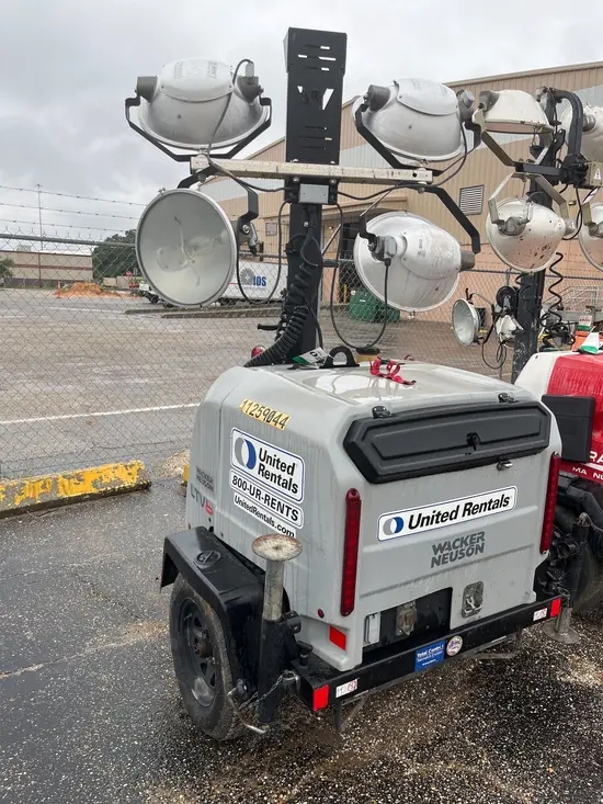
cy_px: 402
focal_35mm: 26
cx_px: 302
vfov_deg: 67.3
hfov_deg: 53.1
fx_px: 604
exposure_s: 1/552
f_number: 1.6
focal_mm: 5.1
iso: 50
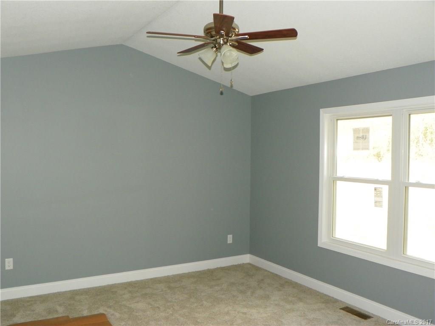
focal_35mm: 32
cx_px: 218
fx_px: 402
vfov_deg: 44.2
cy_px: 163
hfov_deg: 56.8
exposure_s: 1/125
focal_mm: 5.7
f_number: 2.8
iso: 200
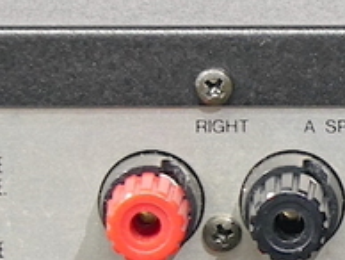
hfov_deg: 1.3
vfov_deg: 1.0
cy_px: 265
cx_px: 505
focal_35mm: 1481
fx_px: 14779
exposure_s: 1/1.6
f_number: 5.8
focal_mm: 53.8
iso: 200
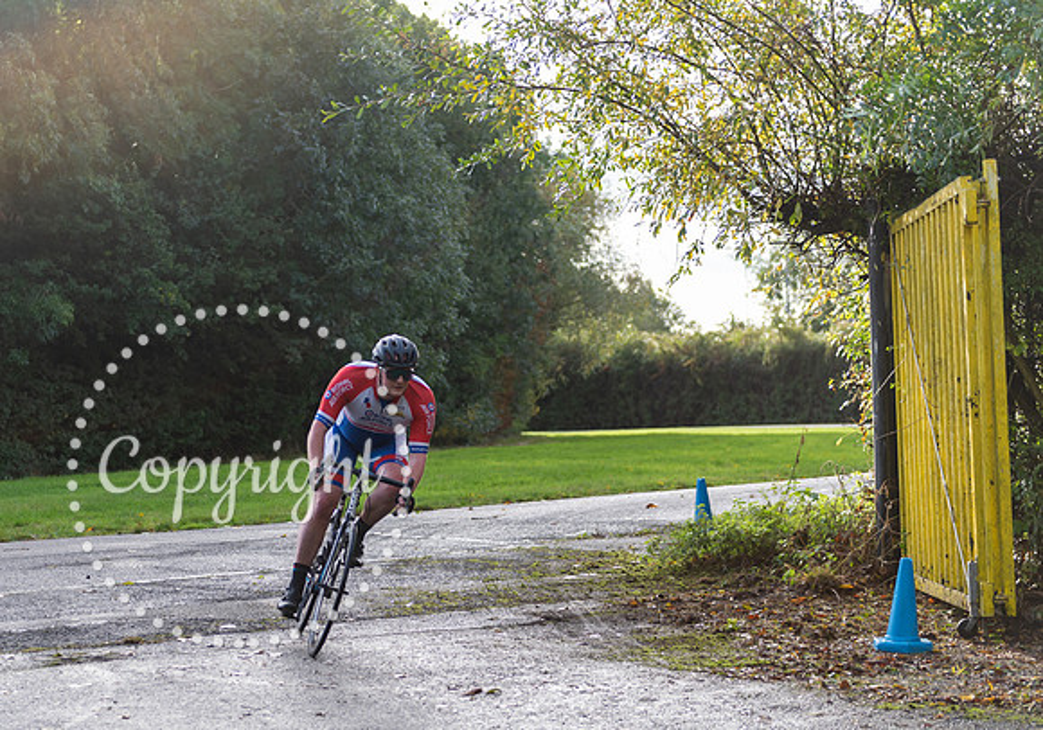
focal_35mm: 76
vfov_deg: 18.4
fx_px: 2251
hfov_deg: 26.0
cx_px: 390
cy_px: 436
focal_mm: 62
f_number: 2.8
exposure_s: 1/640
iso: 200
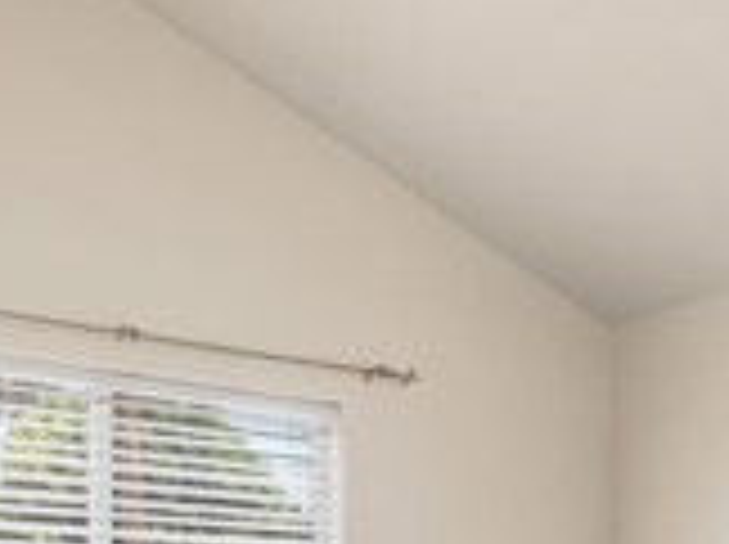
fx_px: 1199
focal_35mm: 57
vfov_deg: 23.4
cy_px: 652
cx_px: 446
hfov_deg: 33.7
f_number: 7.1
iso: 400
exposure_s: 1/6
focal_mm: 10
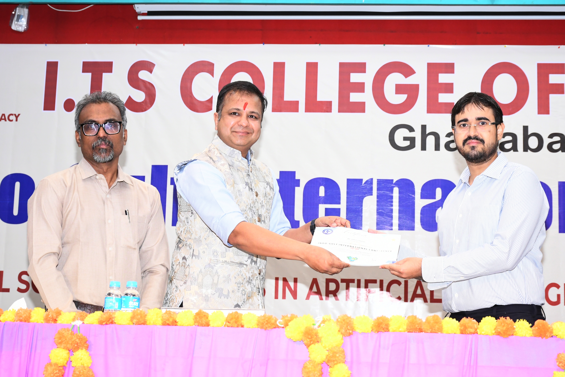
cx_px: 282
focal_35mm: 67
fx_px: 1051
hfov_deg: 30.1
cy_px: 188
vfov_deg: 20.3
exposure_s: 1/80
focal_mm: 45
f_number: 5.6
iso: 1600
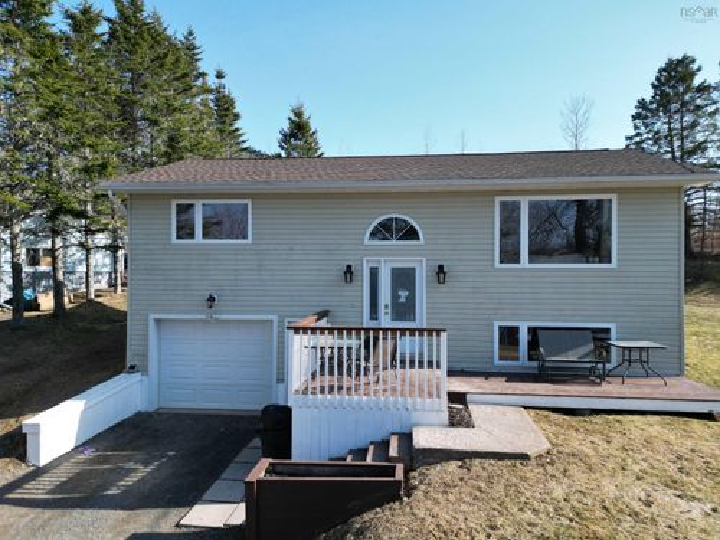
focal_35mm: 24
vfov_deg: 56.8
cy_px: 270
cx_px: 360
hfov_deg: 71.6
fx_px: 499
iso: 200
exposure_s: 1/2000
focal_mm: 6.72
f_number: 1.7
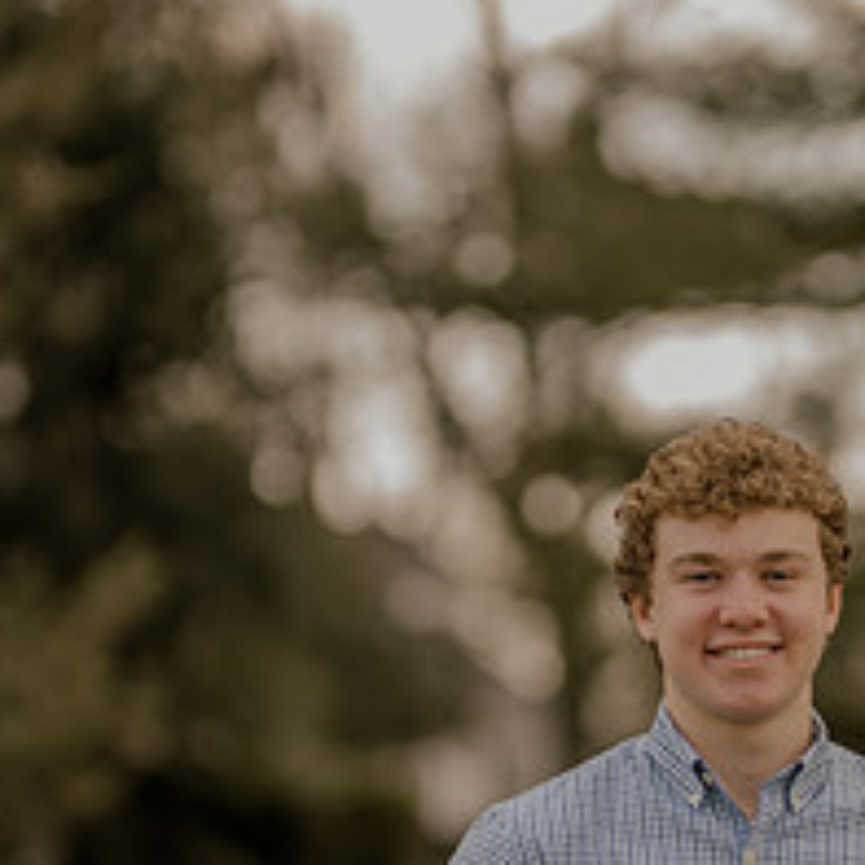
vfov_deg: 10.6
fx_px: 4665
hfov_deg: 10.6
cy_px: 518
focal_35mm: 165
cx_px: 628
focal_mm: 85
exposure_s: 1/800
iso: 100
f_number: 1.4
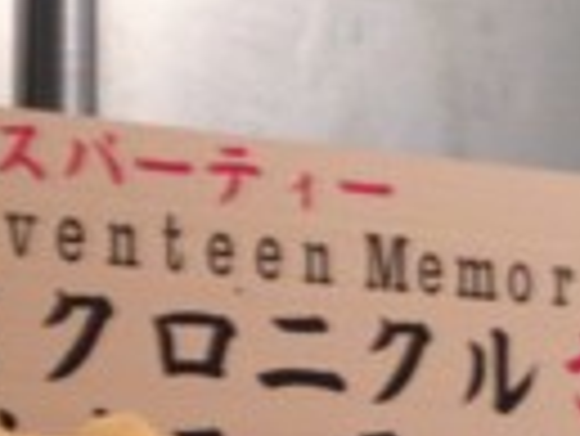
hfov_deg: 17.1
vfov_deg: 12.6
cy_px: 521
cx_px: 261
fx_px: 1929
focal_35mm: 115
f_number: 2.4
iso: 400
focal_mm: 4.12
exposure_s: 1/15
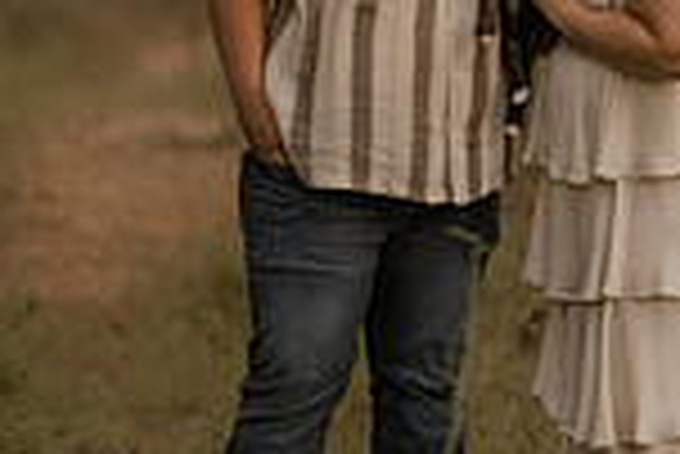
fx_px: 6164
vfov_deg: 4.2
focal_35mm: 326
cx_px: 576
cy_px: 7
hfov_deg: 6.3
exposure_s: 1/320
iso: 125
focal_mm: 85
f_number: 1.4
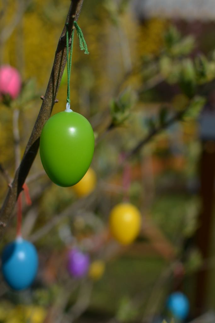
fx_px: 470
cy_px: 162
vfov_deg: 37.8
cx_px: 108
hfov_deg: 25.8
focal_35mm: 52
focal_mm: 35
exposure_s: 1/4000
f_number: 2.8
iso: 100
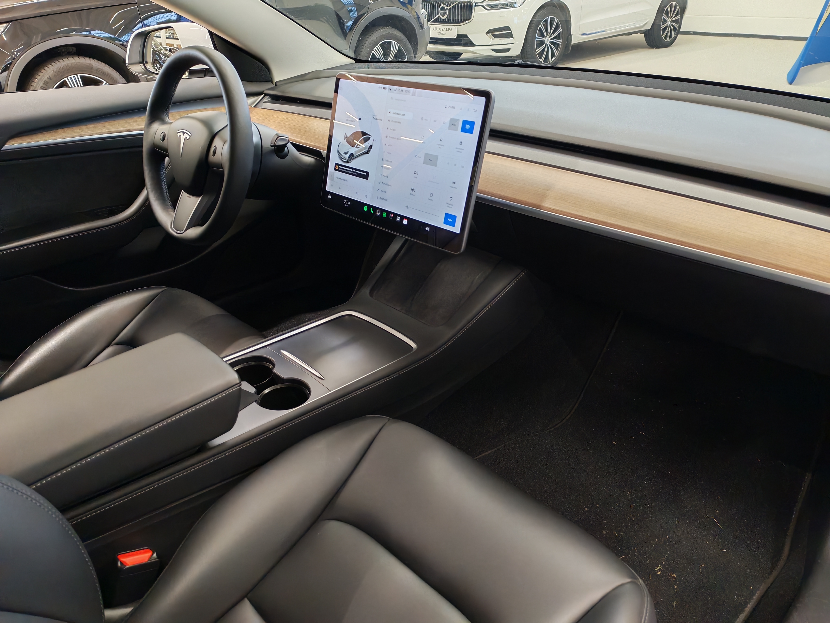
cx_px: 415
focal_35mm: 27
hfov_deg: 65.3
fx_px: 647
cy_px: 312
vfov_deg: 51.4
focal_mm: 6.12
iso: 1250
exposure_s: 1/100
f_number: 1.9
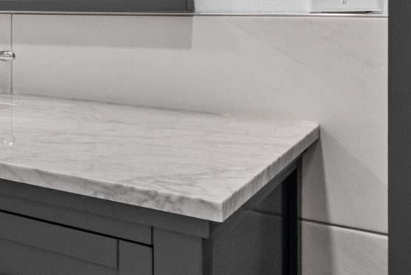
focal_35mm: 59
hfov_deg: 23.7
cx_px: -261
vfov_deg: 22.3
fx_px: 674
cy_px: 14
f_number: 8
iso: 500
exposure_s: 1/4
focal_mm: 16
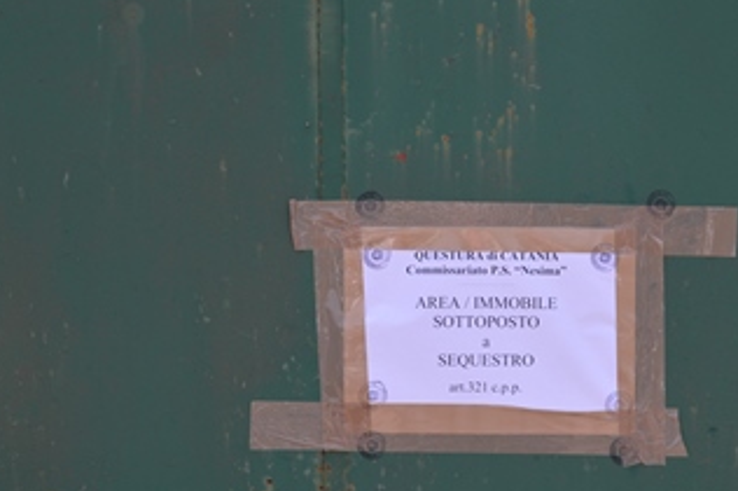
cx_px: 490
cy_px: 330
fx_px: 1264
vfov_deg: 21.9
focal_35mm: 62
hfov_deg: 32.3
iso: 100
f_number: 6.3
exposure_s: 1/160
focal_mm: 29
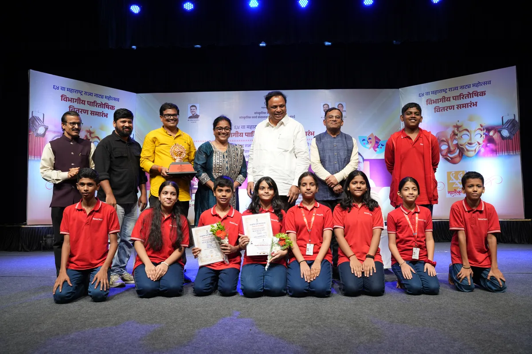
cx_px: 266
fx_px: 463
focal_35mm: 31
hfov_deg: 59.8
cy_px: 177
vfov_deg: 42.0
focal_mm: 31.3
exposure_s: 1/200
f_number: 5
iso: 1250
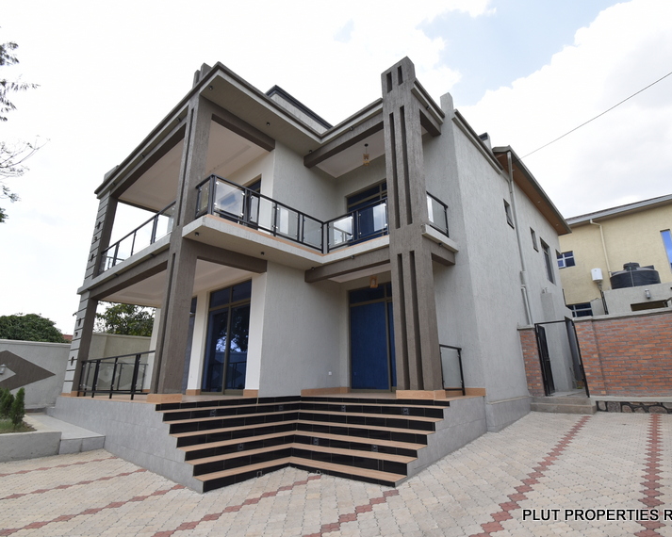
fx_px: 338
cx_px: 344
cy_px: 270
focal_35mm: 17
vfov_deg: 76.9
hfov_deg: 89.6
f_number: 8
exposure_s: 1/200
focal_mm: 10
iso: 200
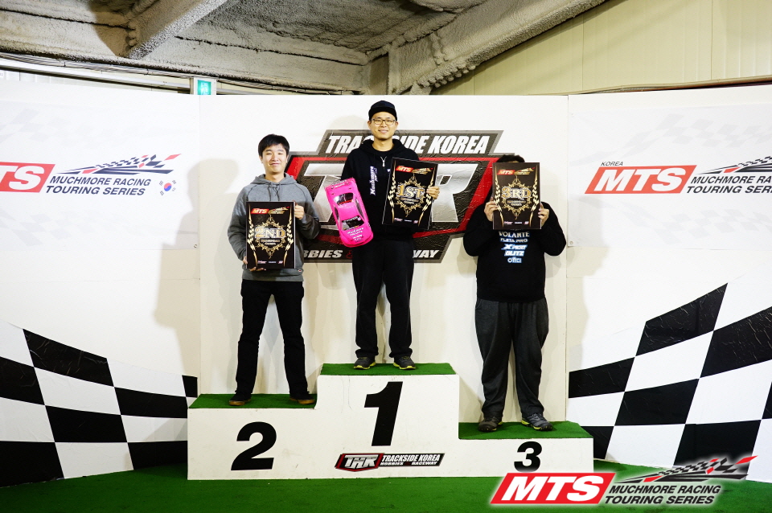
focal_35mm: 48
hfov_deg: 41.2
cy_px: 256
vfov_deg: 28.0
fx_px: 1028
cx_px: 386
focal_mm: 48
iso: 1250
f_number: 5.6
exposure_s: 1/50
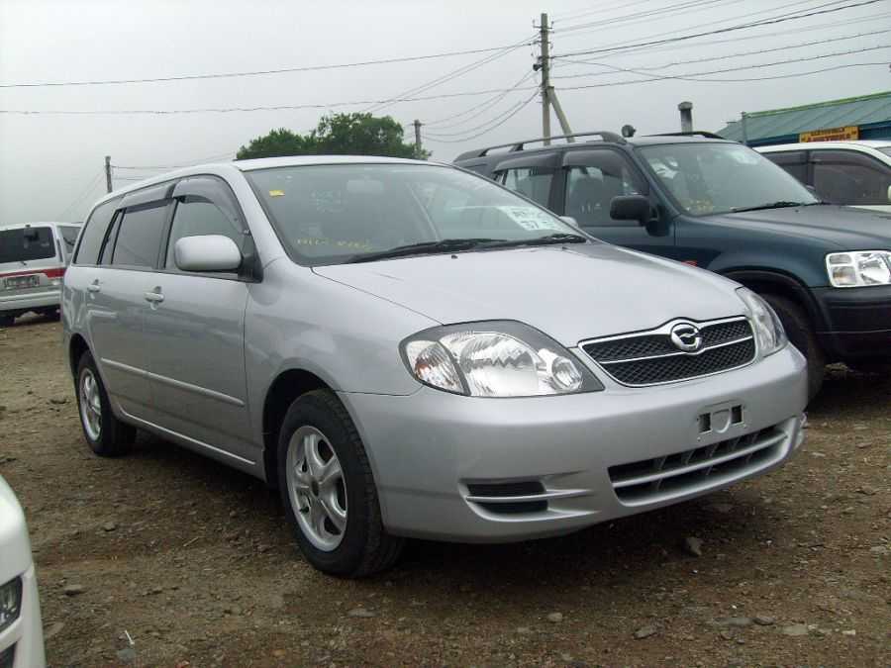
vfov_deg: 40.7
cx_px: 446
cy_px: 334
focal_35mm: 35
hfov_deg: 52.6
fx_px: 901
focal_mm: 5.8
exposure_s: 1/180
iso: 80
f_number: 7.1
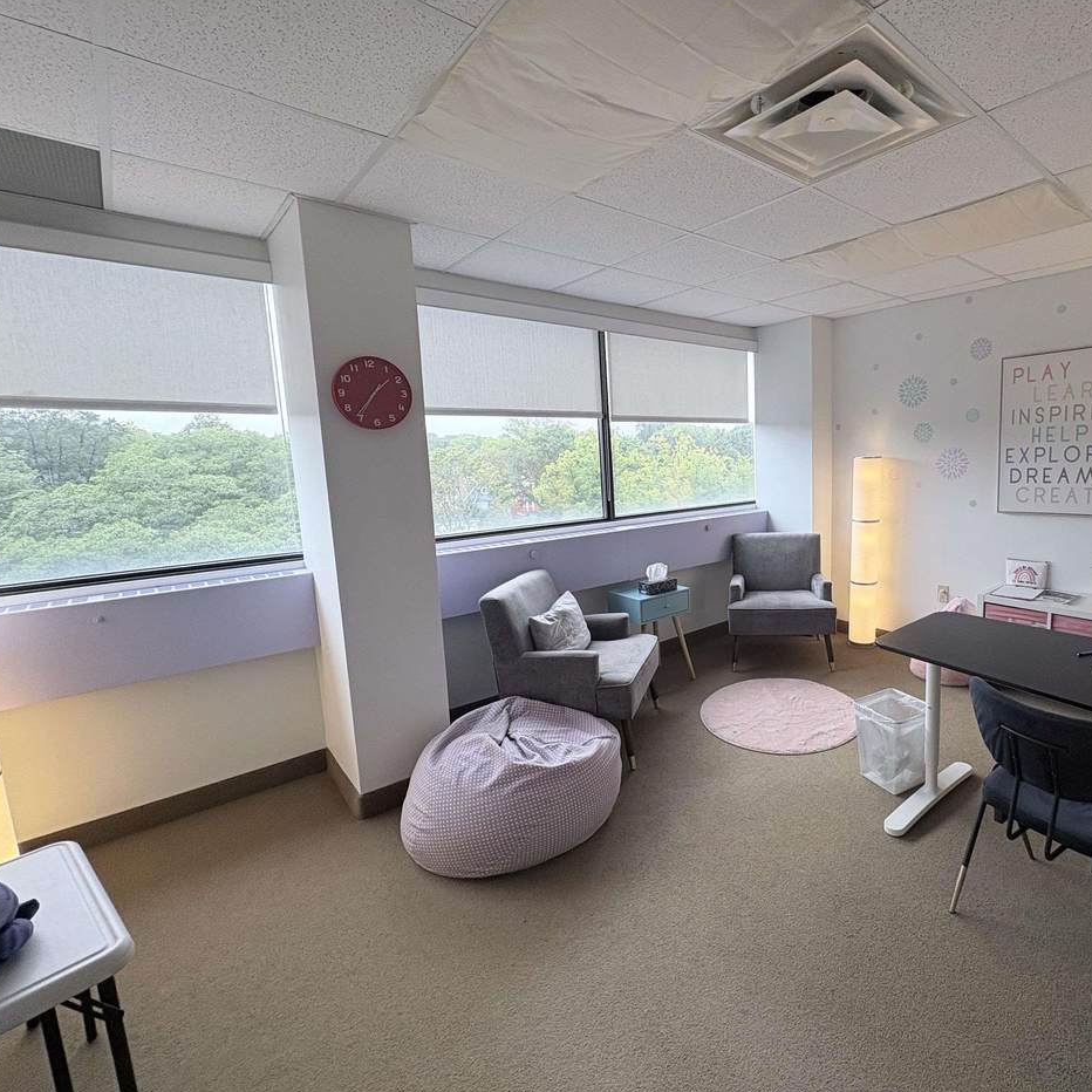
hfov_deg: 82.1
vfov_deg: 84.0
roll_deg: +1.5
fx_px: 607
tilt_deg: -7.3
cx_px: 696
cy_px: 533
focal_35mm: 17
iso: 80
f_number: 2.2
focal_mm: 2.22
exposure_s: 1/120
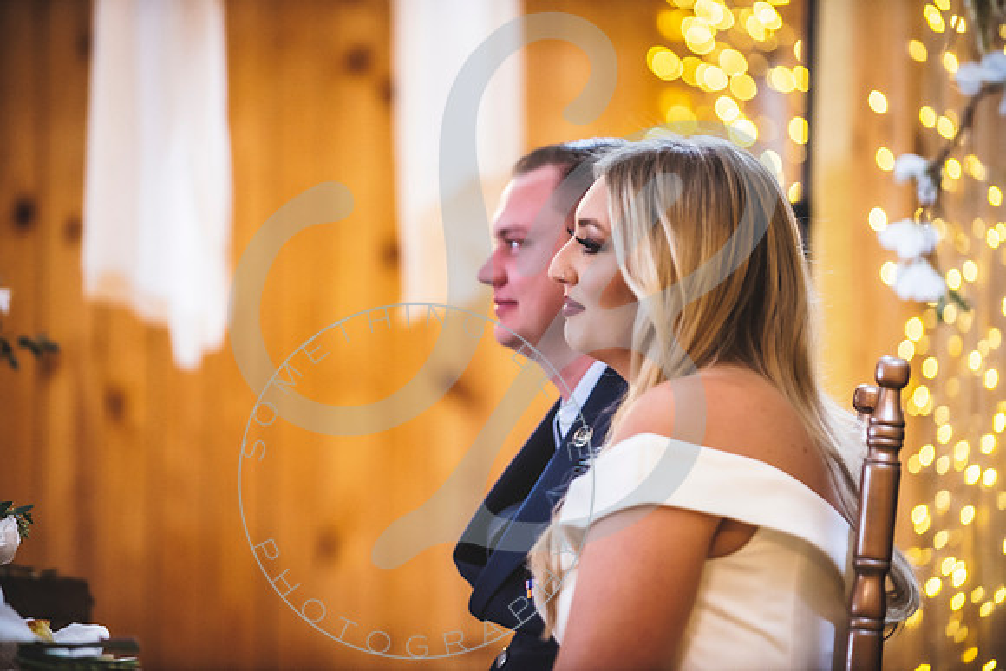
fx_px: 4332
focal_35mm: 155
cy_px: 336
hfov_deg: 13.2
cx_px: 503
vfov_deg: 8.9
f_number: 2.8
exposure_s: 1/200
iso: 1000
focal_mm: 155
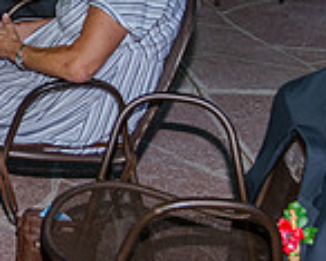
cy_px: -65
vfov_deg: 14.3
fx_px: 1004
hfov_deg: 17.1
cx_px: -128
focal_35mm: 104
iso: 250
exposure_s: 1/320
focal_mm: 24
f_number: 4.5
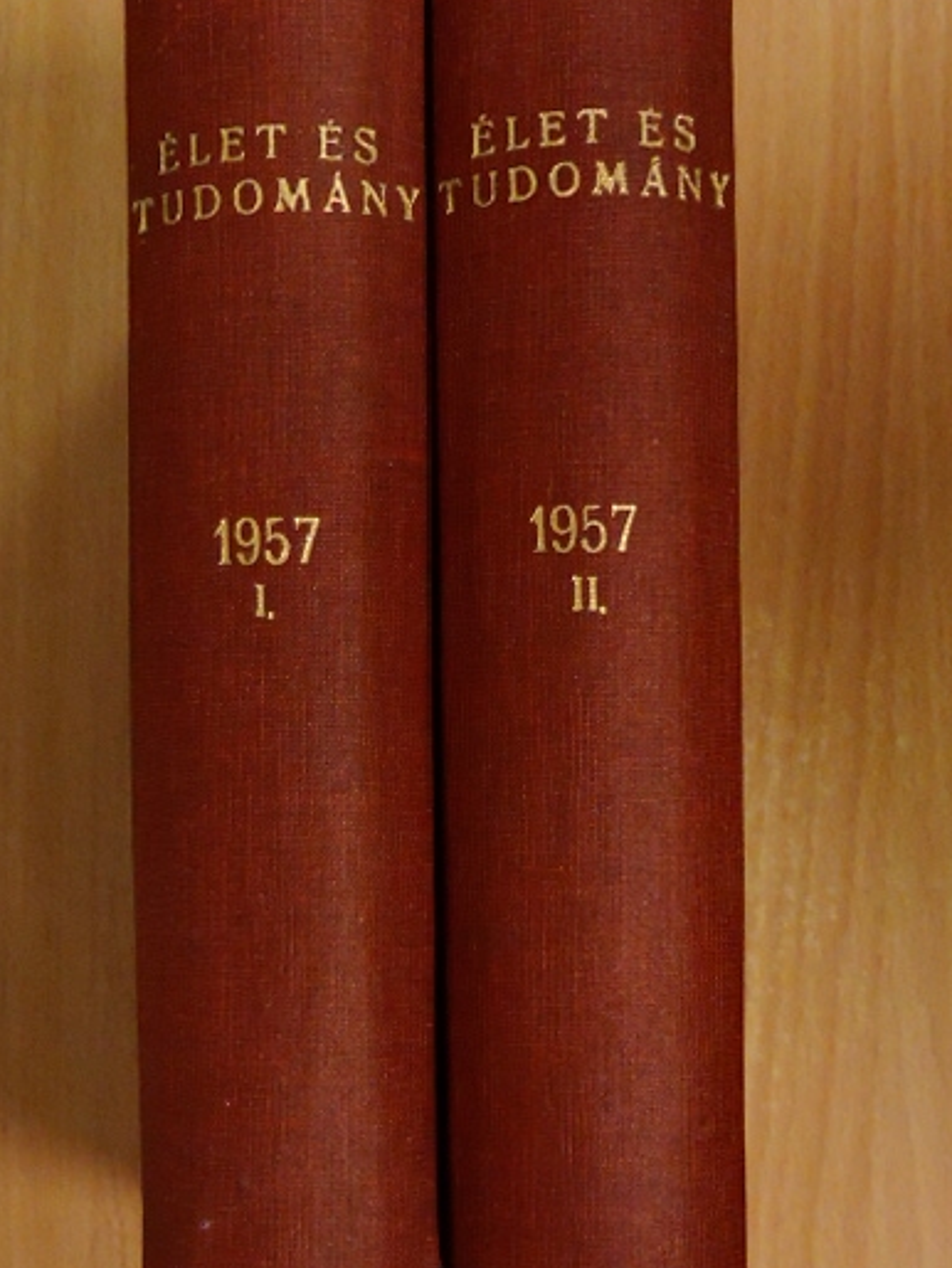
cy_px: 673
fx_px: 2052
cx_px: 429
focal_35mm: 56
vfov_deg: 34.3
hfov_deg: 26.1
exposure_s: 1/100
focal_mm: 8.1
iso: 1600
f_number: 4
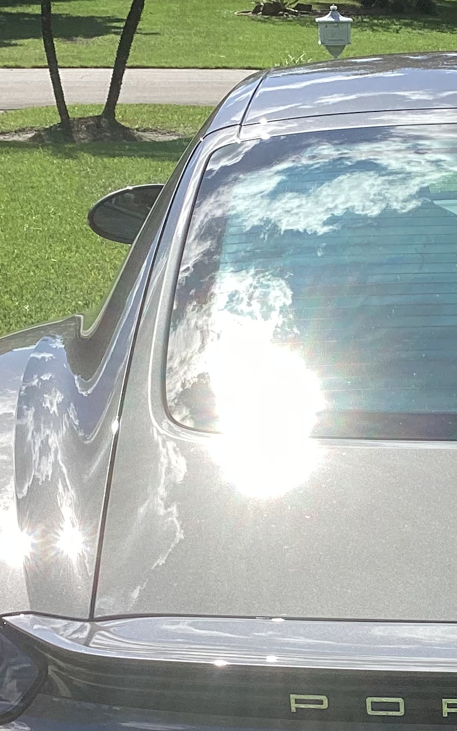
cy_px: 492
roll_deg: +0.3
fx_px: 1714
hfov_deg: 14.7
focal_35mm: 86
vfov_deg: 24.0
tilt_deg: -17.9
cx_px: 539
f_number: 2.4
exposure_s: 1/1148
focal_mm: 3.3
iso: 25
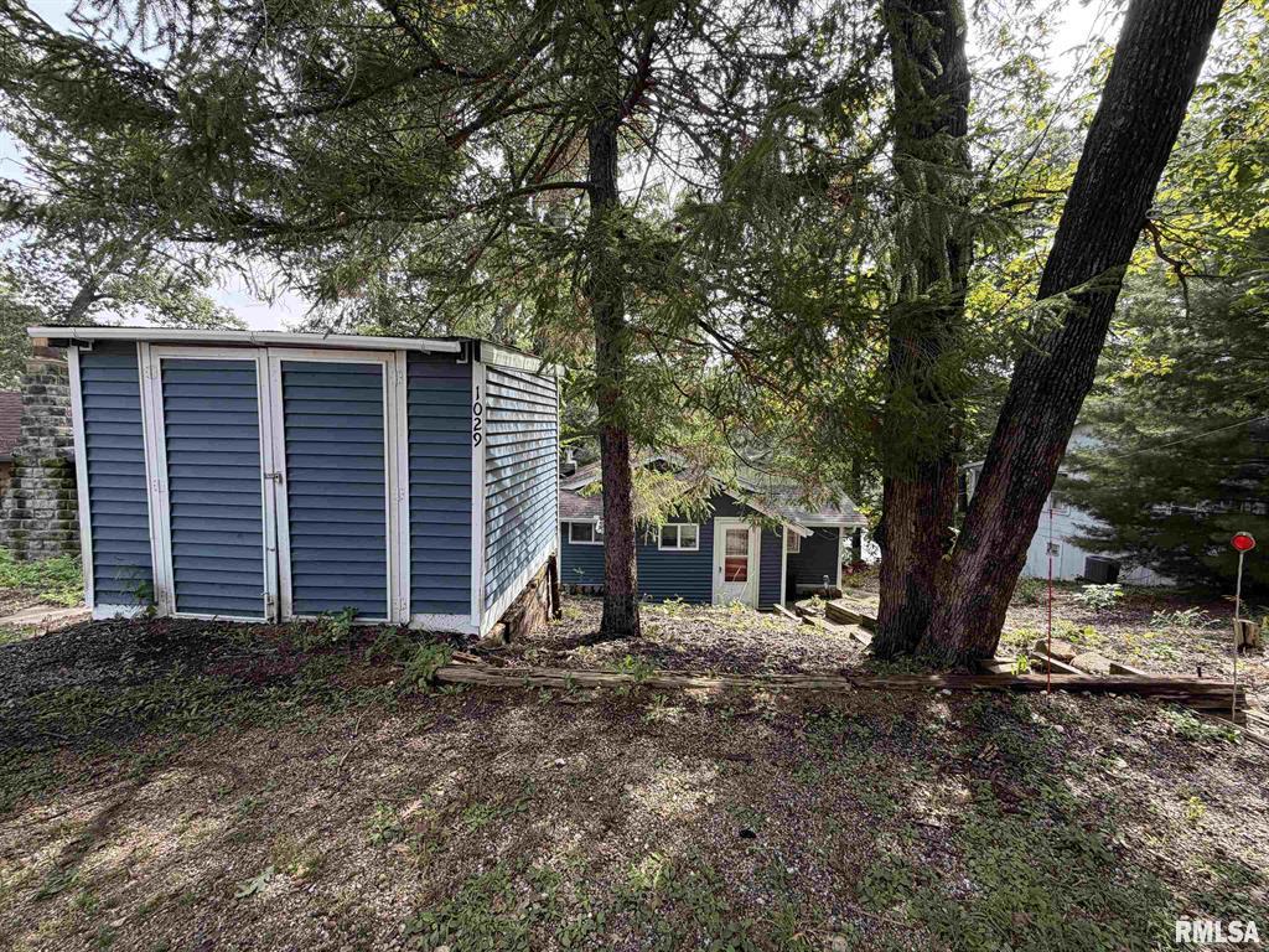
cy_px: 476
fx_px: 513
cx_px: 634
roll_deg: -0.8
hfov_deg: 102.1
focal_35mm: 14
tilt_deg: -4.7
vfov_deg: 85.7
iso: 50
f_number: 2.2
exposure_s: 1/231
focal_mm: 2.22
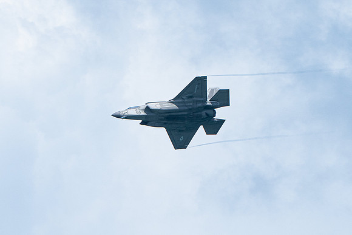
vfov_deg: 1.4
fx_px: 9744
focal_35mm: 996
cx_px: 138
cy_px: 193
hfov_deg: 2.1
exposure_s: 1/1250
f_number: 10
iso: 640
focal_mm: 400
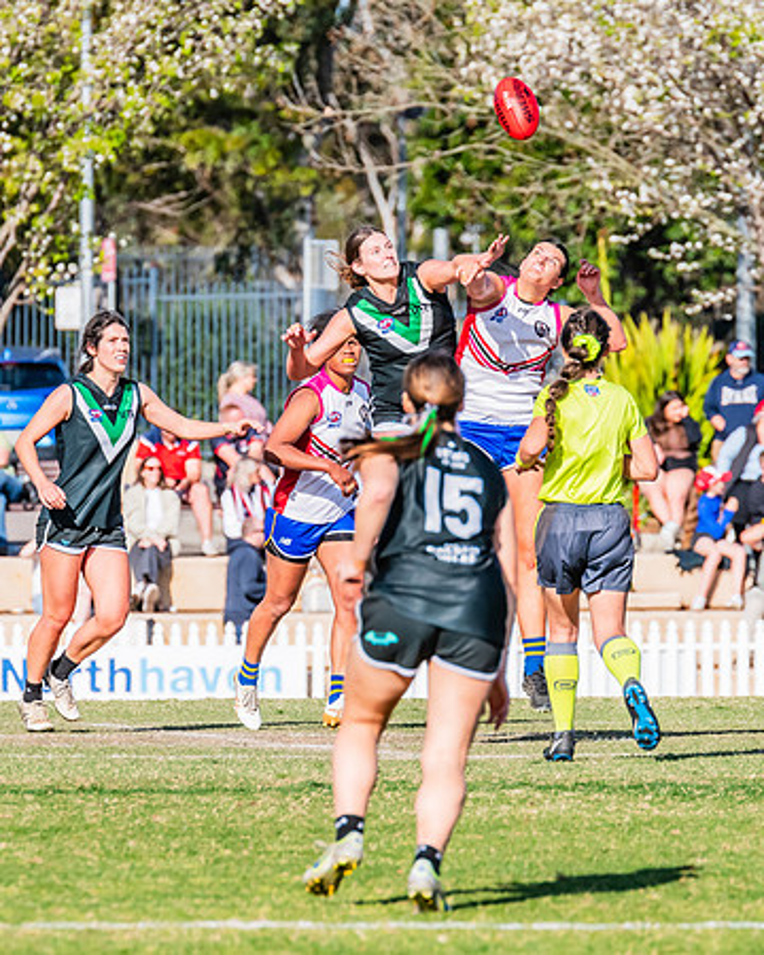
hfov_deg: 2.3
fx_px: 19185
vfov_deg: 2.9
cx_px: 347
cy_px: 447
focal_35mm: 679
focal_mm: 420
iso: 800
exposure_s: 1/1600
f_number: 10
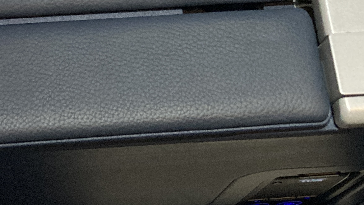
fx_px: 1014
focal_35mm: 105
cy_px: -50
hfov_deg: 20.1
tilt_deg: -66.0
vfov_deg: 11.3
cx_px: 69
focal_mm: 3.99
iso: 320
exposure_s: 1/52
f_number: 1.8
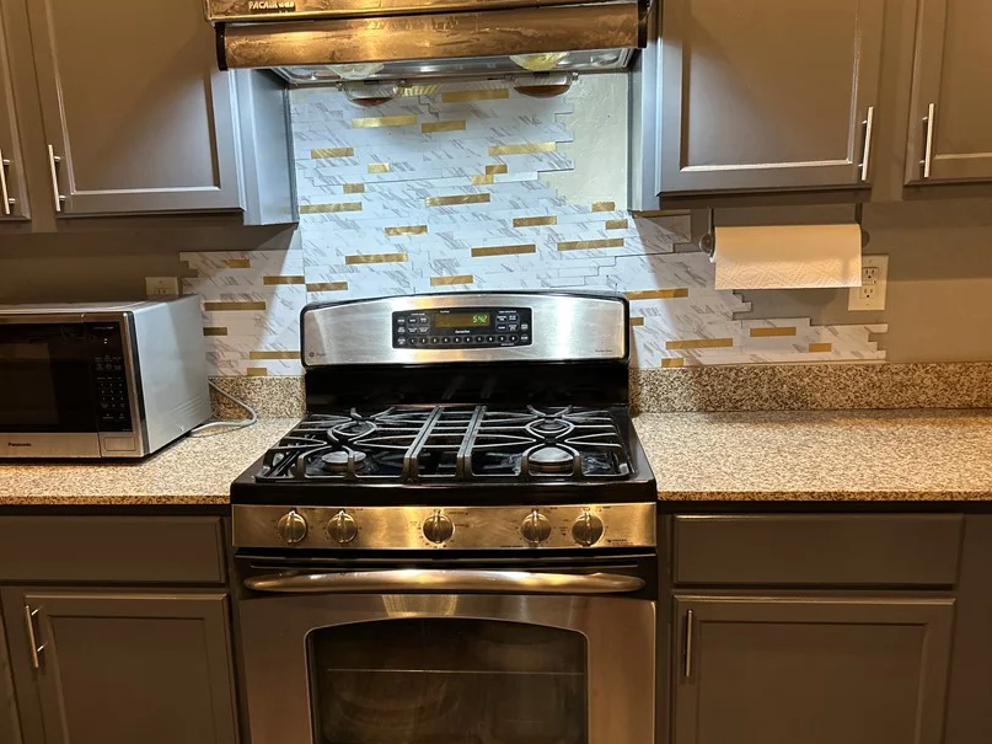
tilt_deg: -14.2
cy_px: 443
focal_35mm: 33
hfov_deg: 55.3
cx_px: 451
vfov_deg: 42.7
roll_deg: +2.5
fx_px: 946
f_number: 1.5
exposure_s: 1/60
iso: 500
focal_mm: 5.7
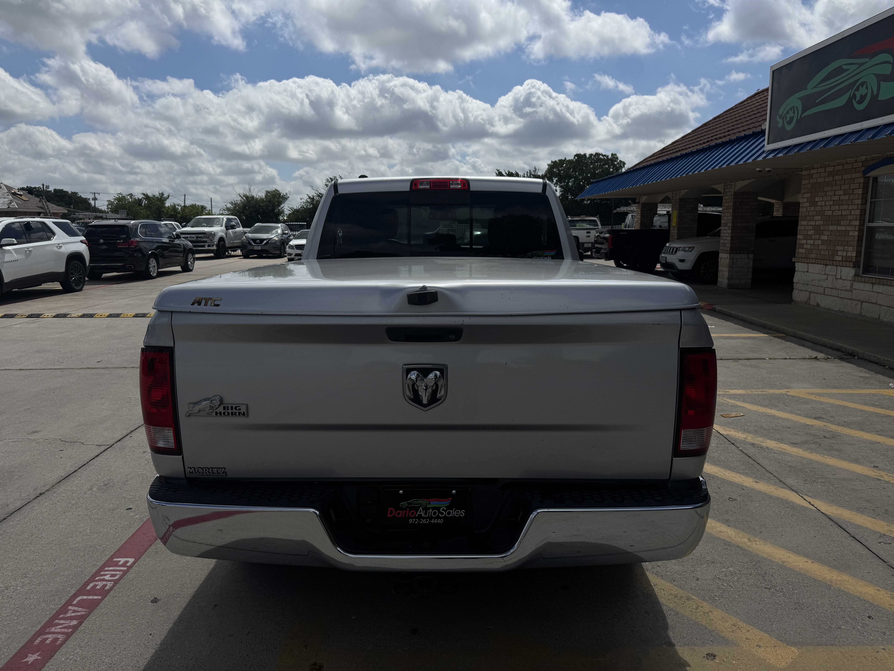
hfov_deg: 71.6
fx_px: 620
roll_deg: +0.8
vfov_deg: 56.8
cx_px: 447
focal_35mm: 24
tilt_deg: -11.2
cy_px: 336
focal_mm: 6.76
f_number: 1.78
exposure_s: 1/20000
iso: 64
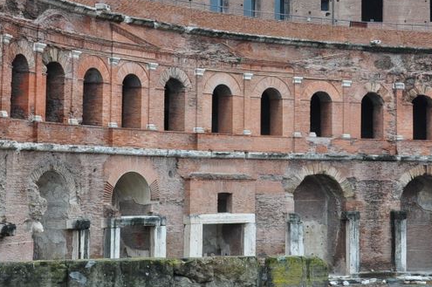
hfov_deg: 21.9
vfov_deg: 14.6
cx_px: 243
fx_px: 1115
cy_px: 75
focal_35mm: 93
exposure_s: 1/60
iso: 360
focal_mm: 30
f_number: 8
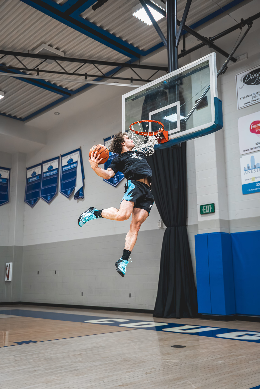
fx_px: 402
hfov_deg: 35.9
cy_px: 194
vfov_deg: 51.8
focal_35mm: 37
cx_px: 130
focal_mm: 37.1
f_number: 2.8
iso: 2000
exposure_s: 1/1000
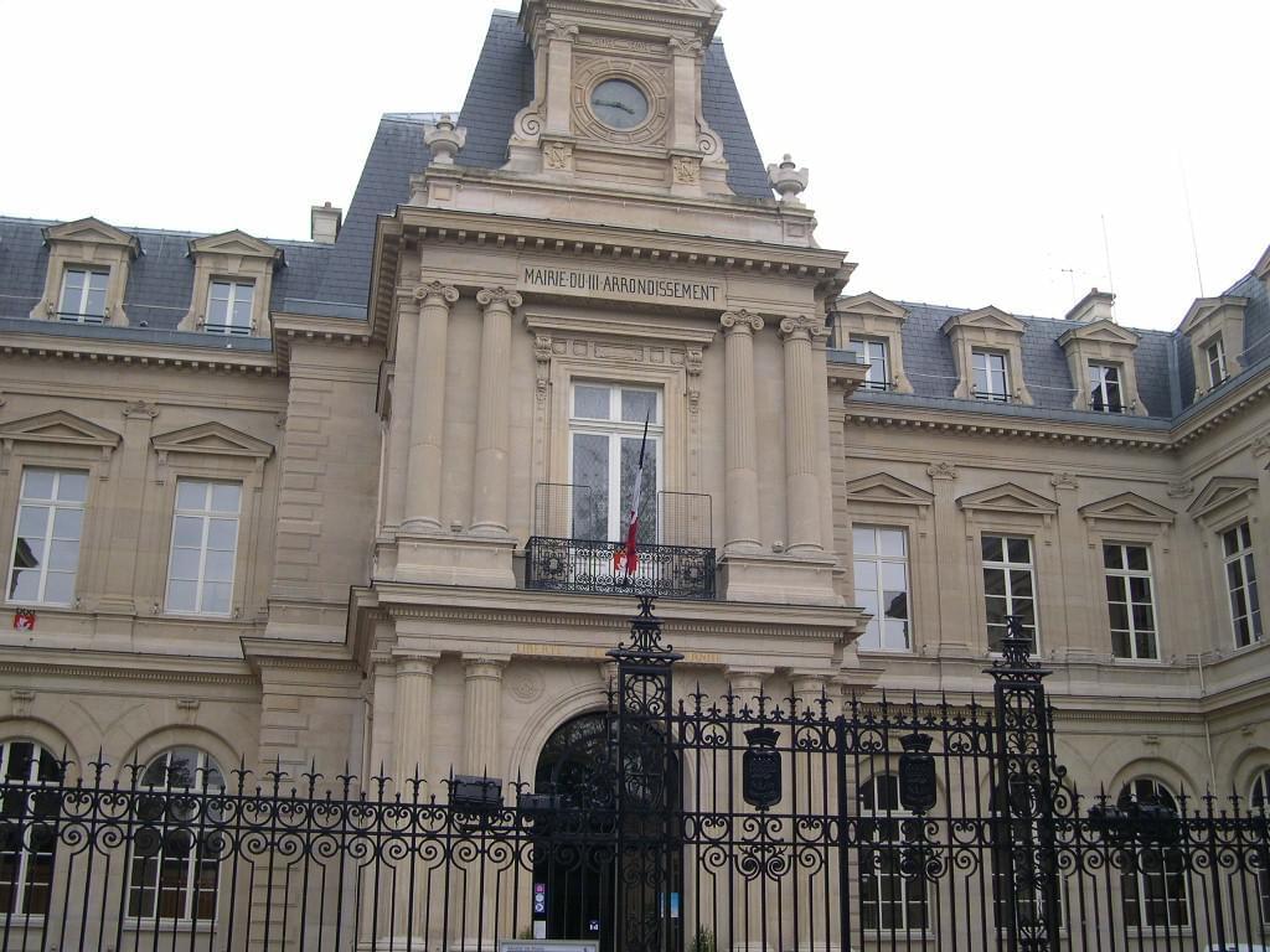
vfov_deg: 37.7
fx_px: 1394
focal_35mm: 38
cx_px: 635
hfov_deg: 49.0
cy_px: 476
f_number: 2.8
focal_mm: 8
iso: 100
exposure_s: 1/359
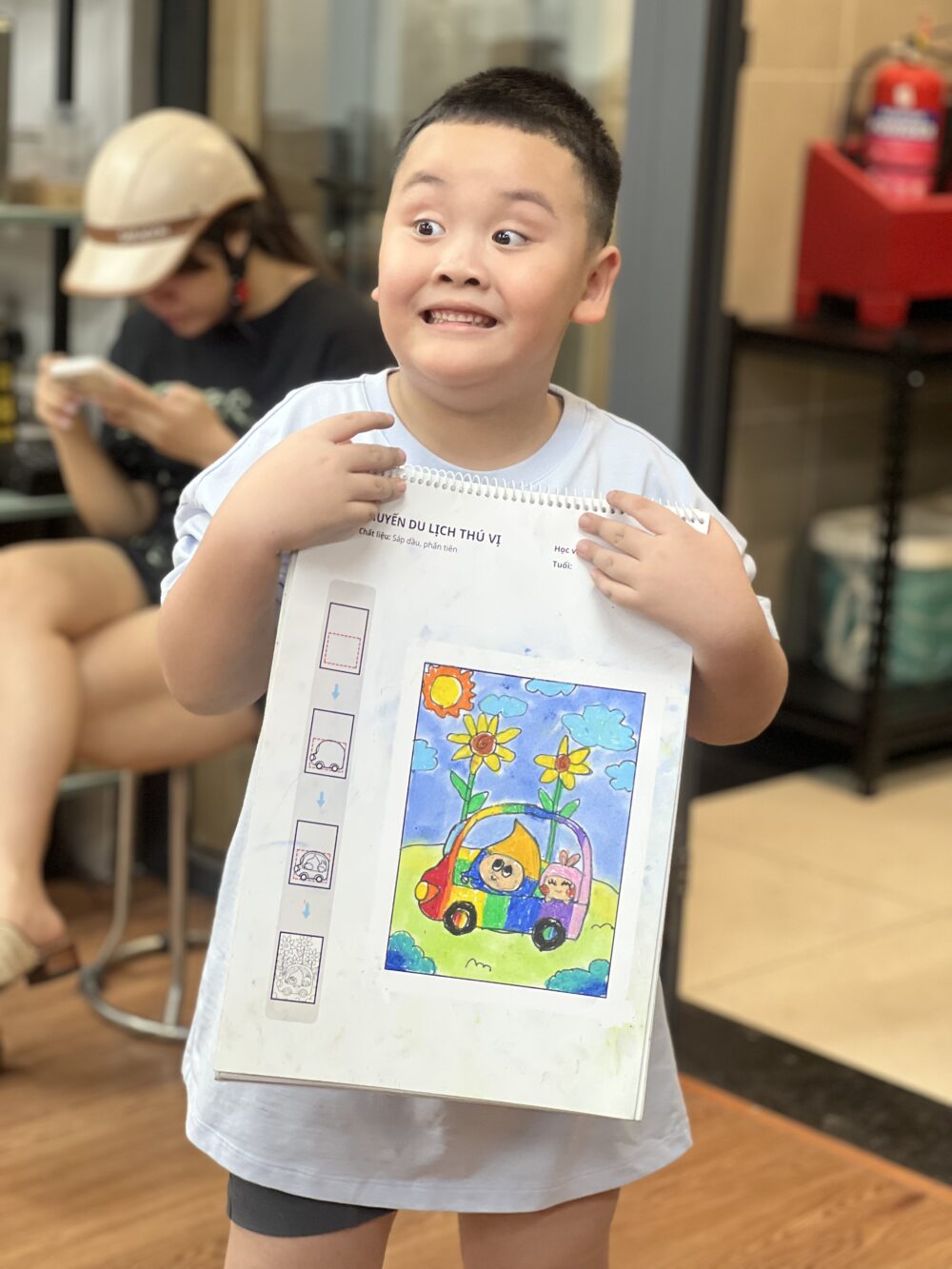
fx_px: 2823
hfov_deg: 19.1
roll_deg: -4.3
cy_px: 634
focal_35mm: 77
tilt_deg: -12.1
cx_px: 476
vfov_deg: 25.3
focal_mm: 9
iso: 160
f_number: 2.8
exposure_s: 1/50
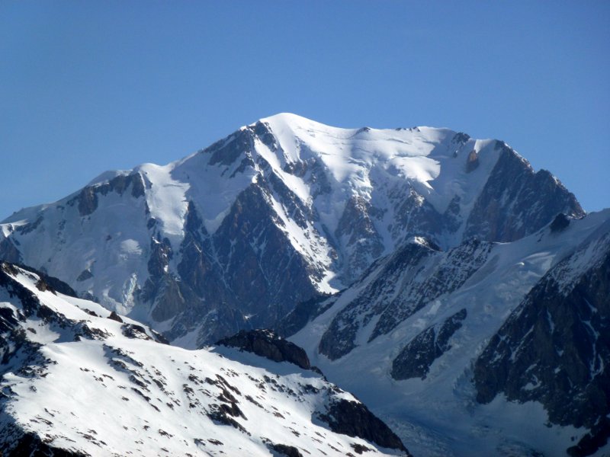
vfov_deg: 6.9
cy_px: 228
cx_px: 305
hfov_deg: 9.2
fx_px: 3771
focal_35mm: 214
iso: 100
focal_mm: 38.3
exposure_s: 1/1000
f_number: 5.5
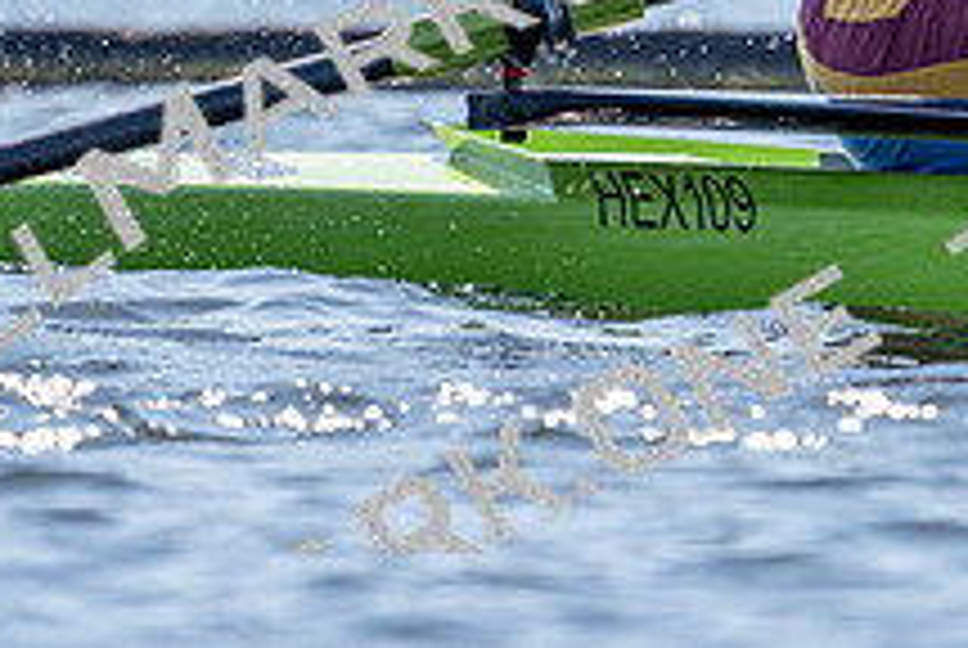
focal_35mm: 1328
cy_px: -218
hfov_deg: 1.6
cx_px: 707
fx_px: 35757
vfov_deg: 1.0
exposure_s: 1/1600
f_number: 6.3
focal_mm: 493
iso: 320
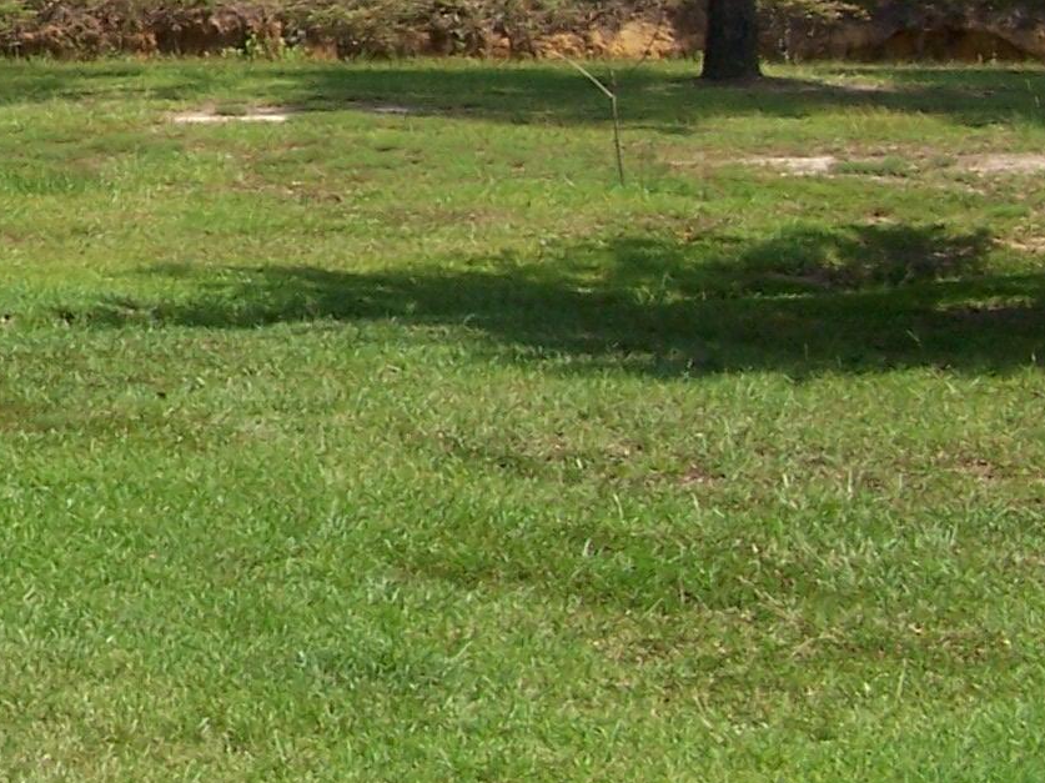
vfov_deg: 12.4
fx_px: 3531
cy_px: -94
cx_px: -165
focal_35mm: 117
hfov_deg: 16.2
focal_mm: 6.3
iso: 80
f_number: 4
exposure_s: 1/500
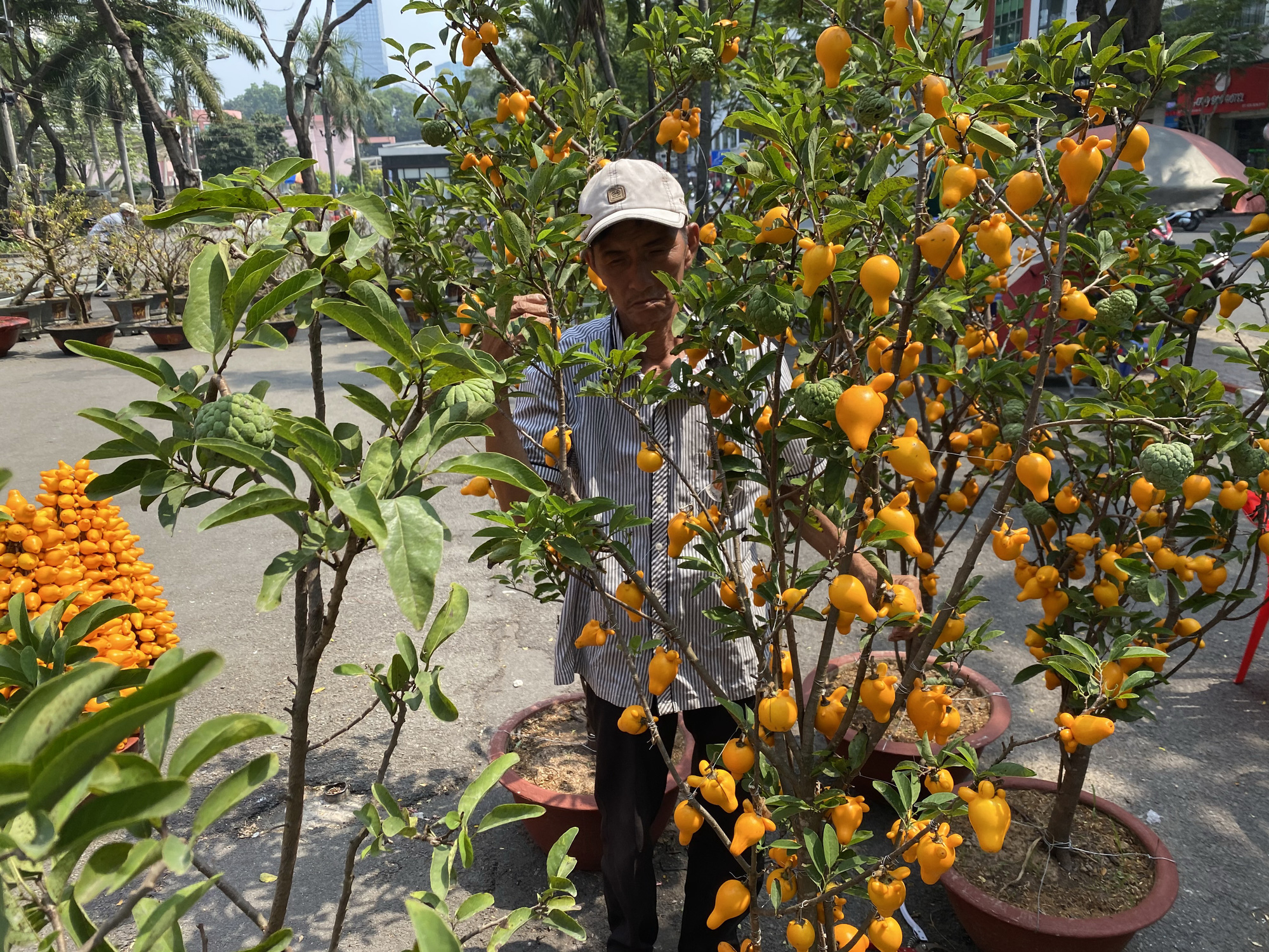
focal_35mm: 26
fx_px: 953
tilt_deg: -16.6
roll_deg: +1.7
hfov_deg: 67.3
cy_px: 476
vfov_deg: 53.1
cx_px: 634
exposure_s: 1/934
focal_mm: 4.25
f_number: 1.8
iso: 32
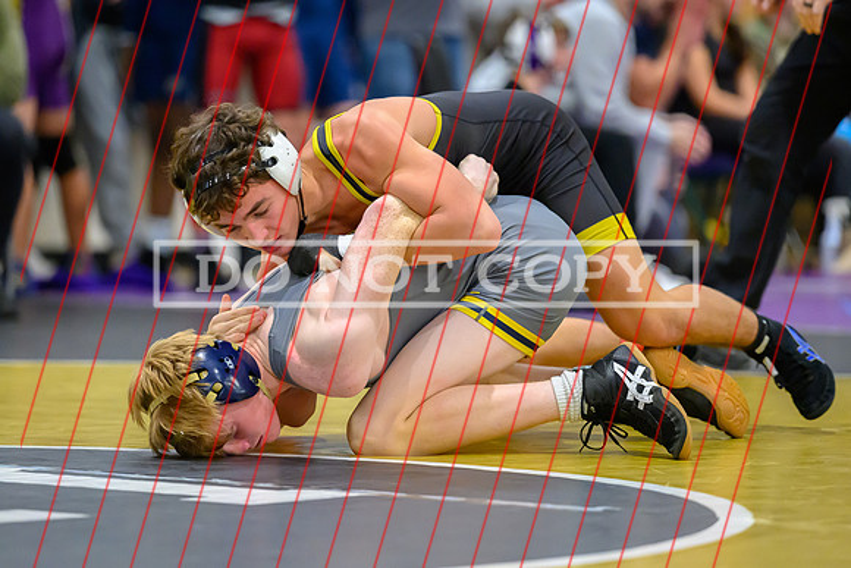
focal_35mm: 225
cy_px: 234
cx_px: 362
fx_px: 5320
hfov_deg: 9.1
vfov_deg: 6.1
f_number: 2.8
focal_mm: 180
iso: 6400
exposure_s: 1/640
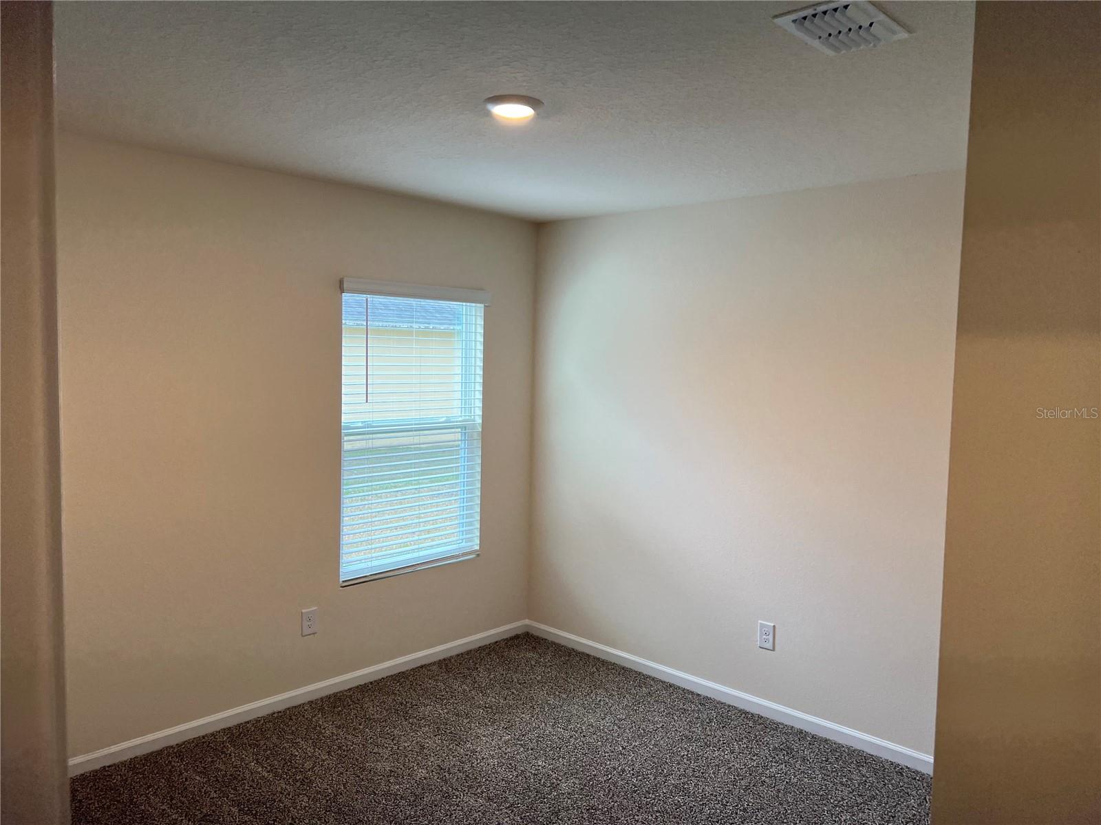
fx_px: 827
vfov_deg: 53.1
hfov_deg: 67.3
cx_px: 550
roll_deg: -1.2
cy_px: 412
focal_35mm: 26
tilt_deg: -2.8
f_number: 1.5
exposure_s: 1/120
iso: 80
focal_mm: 5.7
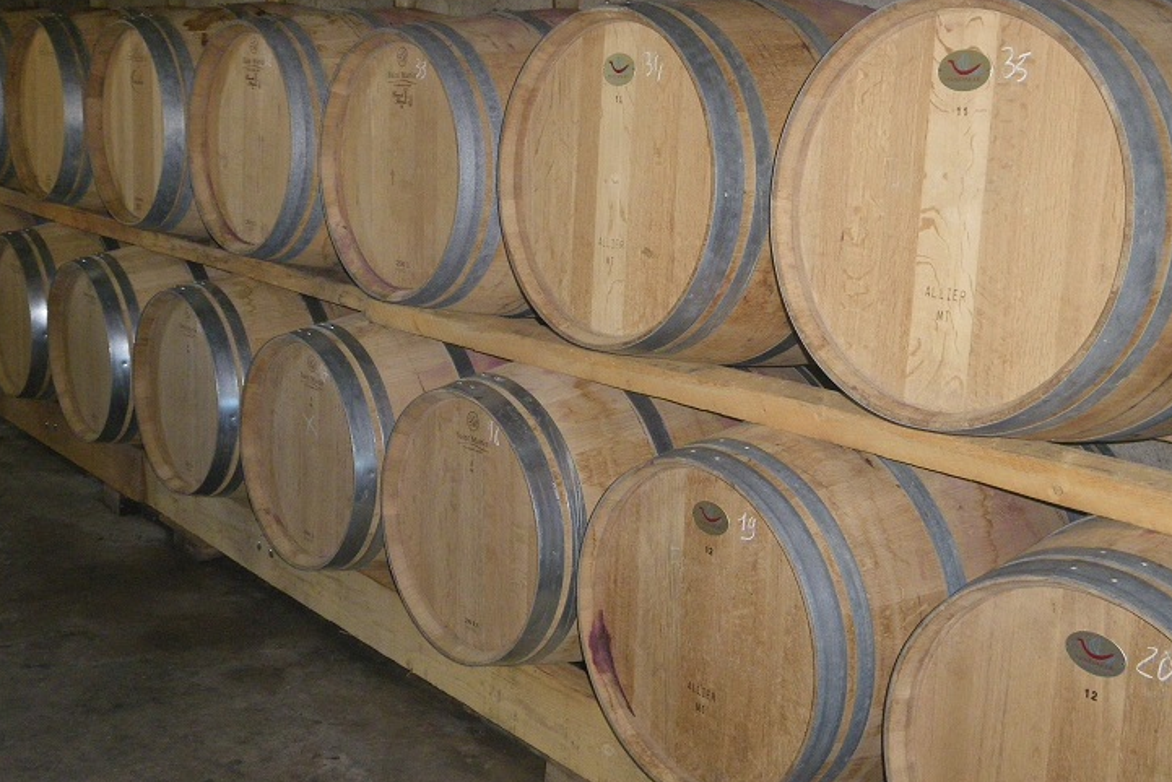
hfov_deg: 43.6
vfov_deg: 29.9
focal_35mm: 45
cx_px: 610
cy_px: 359
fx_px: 1465
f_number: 3
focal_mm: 6.9
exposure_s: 1/80
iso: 500
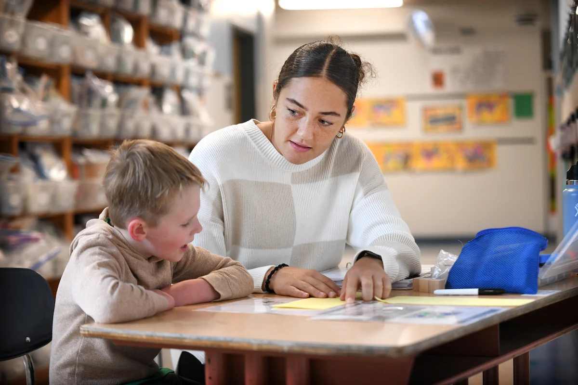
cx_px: 289
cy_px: 192
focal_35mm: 70
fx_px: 1124
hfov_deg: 28.8
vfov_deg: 19.5
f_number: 2.8
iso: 1600
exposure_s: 1/250
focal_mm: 70
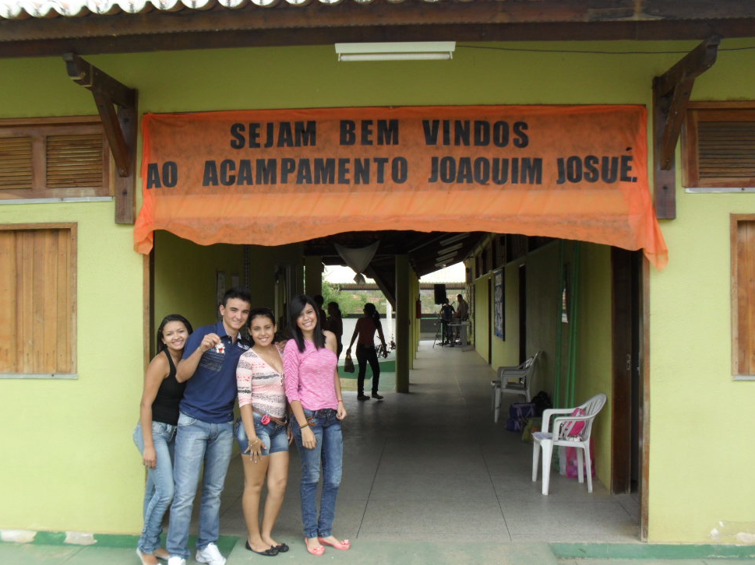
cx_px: 358
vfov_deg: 38.6
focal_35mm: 37
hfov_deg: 50.1
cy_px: 290
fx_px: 807
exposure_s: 1/500
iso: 100
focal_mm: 6.3
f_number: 3.2
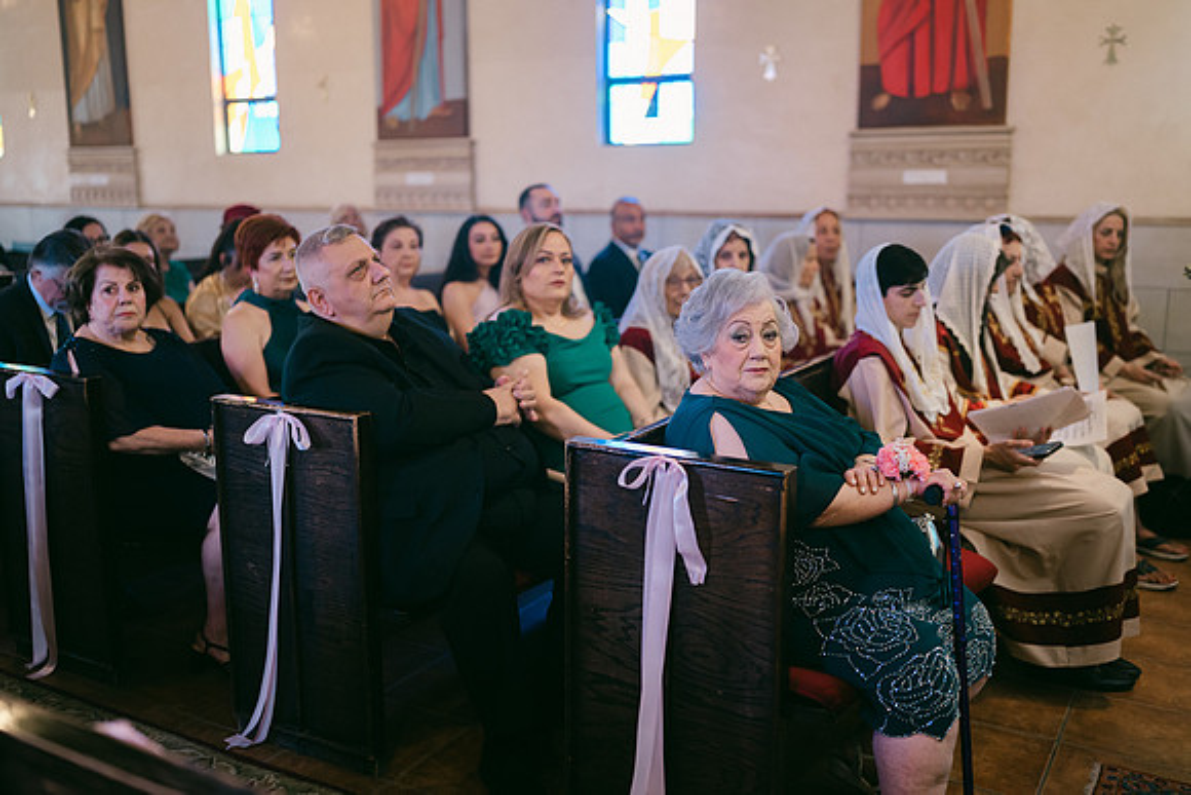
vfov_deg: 37.9
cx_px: 596
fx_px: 1158
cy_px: 398
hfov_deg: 54.4
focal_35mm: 35
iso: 800
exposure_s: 1/250
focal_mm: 35
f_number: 1.2
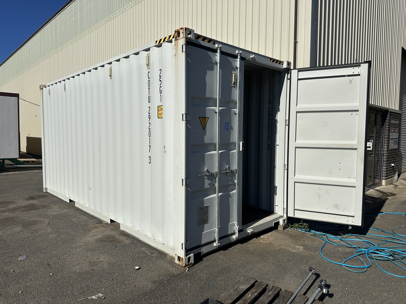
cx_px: 203
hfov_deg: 71.6
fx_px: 281
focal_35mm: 24
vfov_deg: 56.8
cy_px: 152
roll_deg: +0.1
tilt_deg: -2.2
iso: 80
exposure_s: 1/13699
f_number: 1.78
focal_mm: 6.86
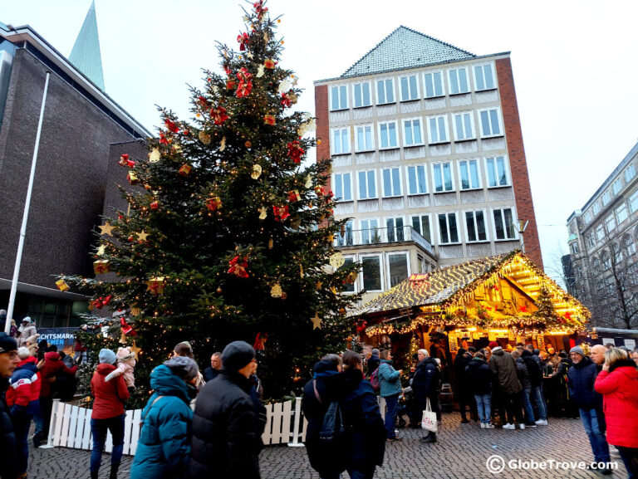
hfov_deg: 73.9
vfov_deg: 58.9
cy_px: 240
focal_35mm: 23
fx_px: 424
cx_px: 319
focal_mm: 6.06
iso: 125
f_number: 1.8
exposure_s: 1/50
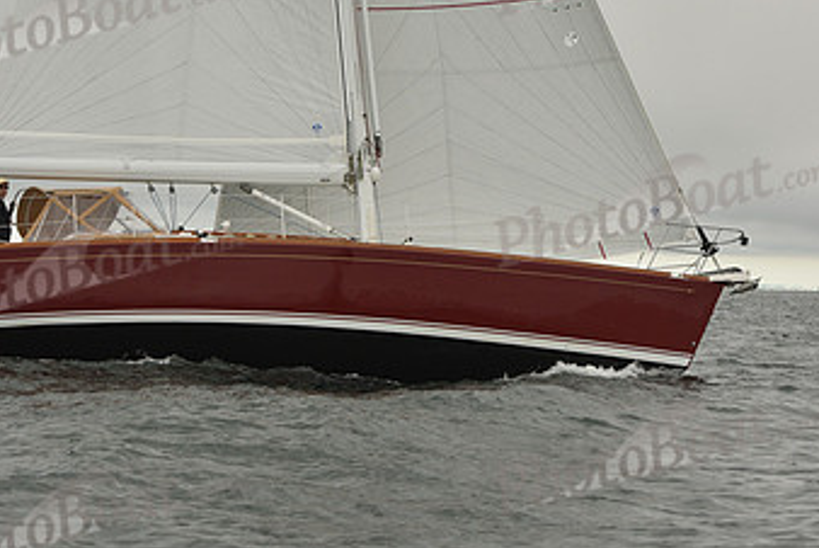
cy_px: 113
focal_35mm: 120
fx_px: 2732
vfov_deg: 11.4
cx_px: 371
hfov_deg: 17.0
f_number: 5.6
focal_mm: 70
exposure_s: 1/1000
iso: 320
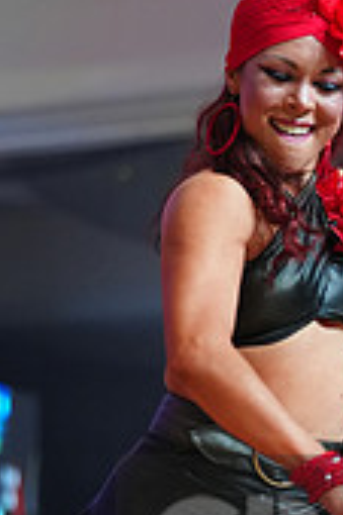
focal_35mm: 270
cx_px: 536
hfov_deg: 5.0
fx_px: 3866
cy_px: 557
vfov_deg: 7.6
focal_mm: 79
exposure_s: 1/250
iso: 2000
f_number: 2.8
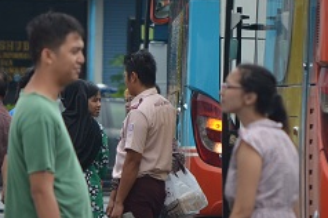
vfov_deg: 2.1
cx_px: 132
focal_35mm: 664
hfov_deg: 3.1
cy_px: 79
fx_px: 6041
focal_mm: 200
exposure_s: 1/320
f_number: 5.6
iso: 160
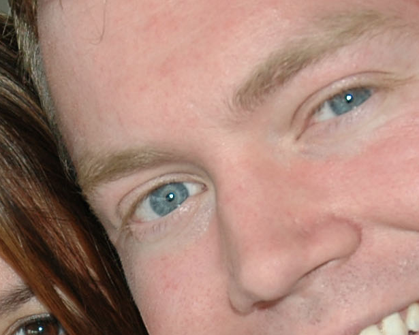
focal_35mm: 165
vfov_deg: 9.3
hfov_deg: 11.6
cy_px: 348
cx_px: 24
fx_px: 2046
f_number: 5
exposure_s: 1/320
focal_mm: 24
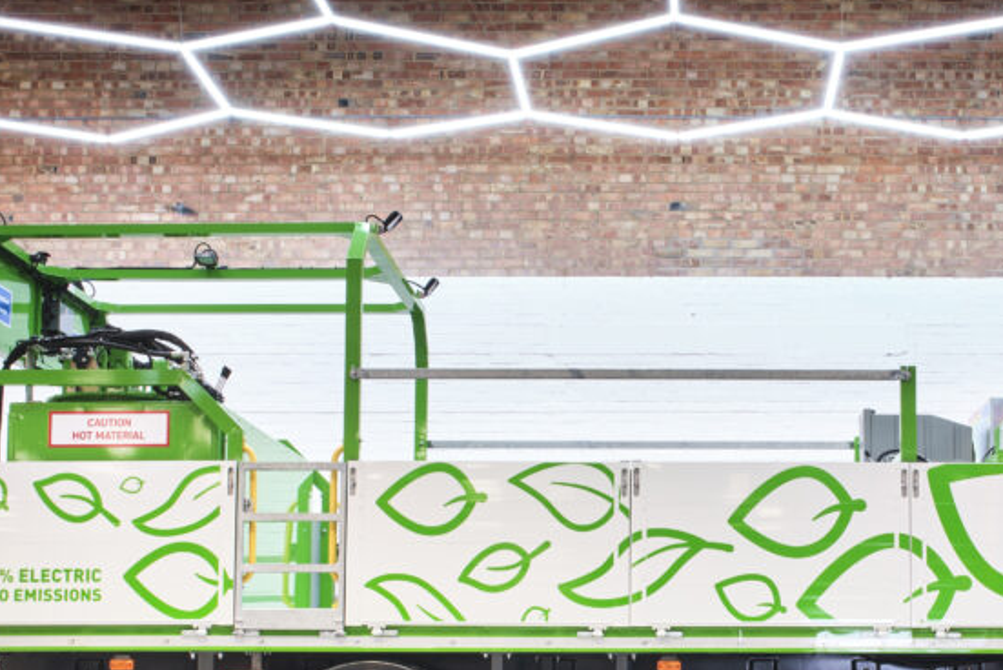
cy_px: 556
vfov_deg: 20.7
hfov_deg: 30.7
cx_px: 679
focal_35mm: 65
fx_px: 1812
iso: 160
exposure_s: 1.5
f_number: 16
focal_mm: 23
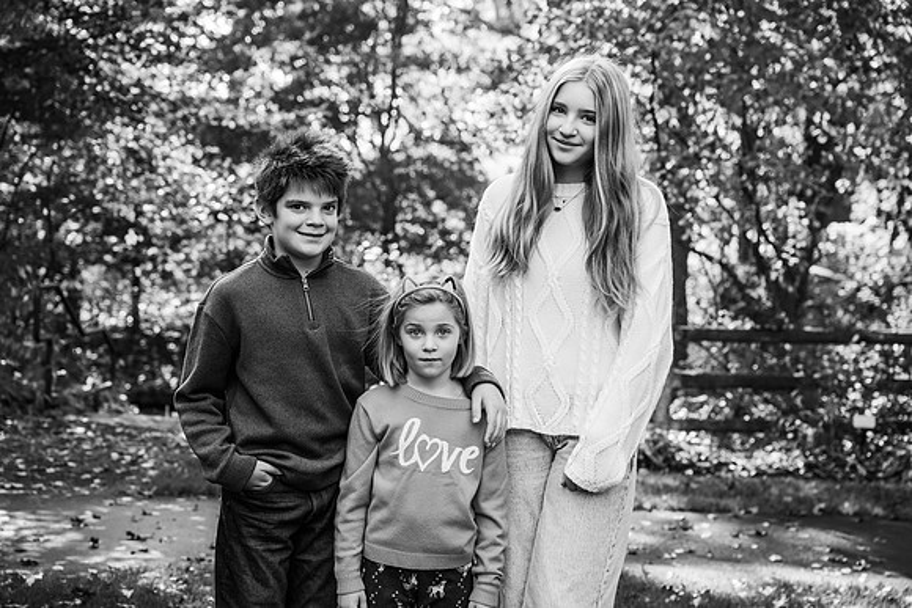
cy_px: 304
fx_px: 1774
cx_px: 456
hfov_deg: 28.8
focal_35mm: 70
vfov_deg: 19.5
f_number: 5
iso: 400
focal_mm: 70
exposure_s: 1/250
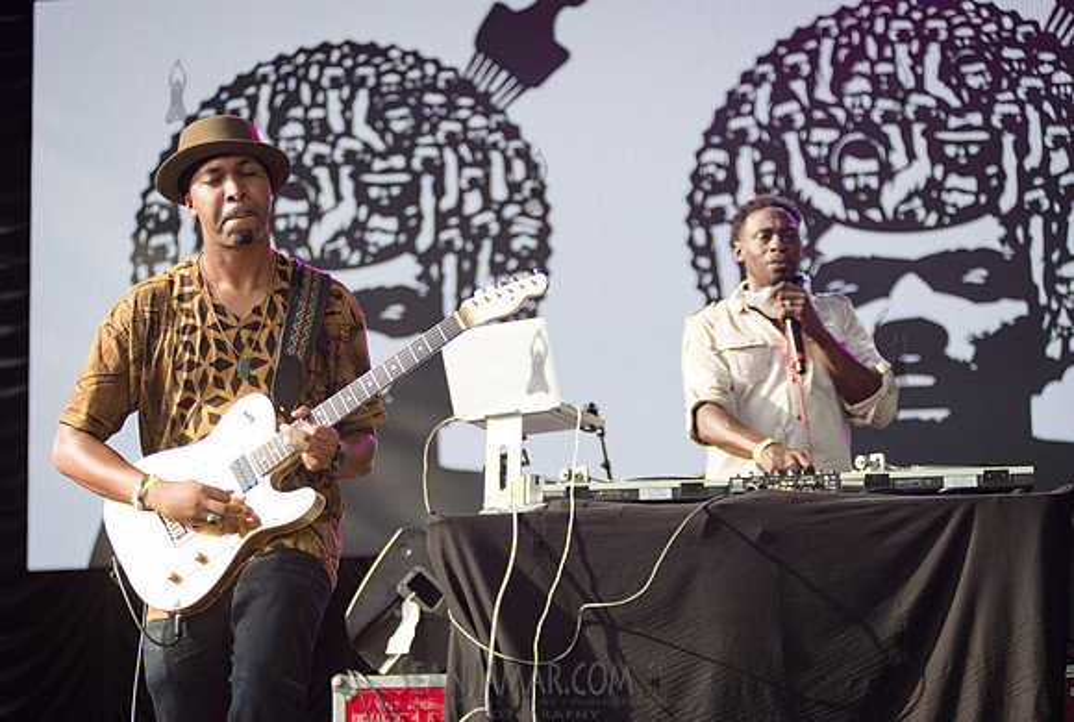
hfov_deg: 22.4
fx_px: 2707
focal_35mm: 91
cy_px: 384
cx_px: 465
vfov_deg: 15.2
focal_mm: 80
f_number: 2.8
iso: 500
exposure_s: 1/1600
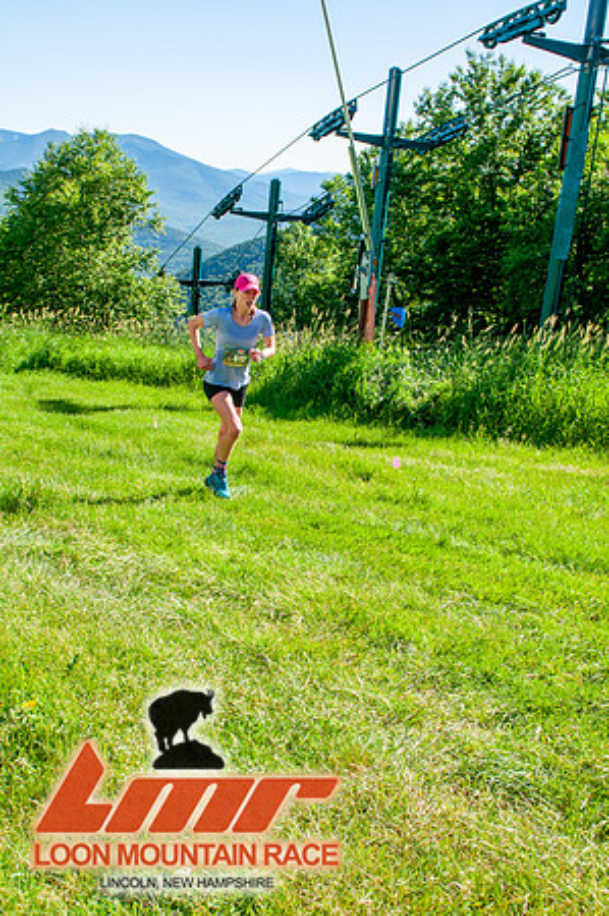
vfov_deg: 53.2
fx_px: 916
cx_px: 304
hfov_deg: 36.8
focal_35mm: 36
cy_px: 458
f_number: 8
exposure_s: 1/320
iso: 200
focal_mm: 24
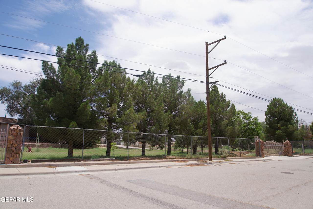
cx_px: 156
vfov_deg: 53.1
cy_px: 104
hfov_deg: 73.8
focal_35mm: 24
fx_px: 209
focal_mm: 16
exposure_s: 1/200
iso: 100
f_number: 10
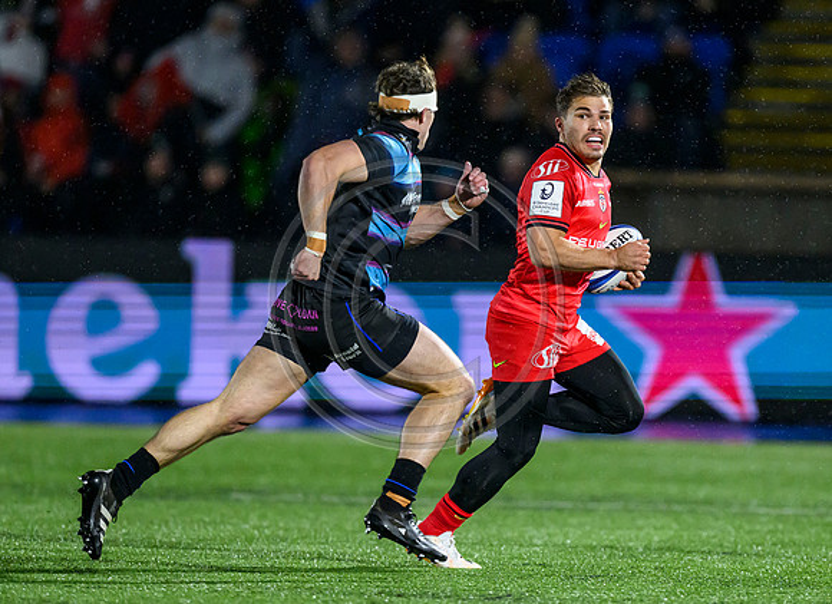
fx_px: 14555
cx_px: 477
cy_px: 316
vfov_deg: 2.4
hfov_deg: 3.3
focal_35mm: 613
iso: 6400
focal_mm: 400
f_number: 3.2
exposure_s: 1/2500
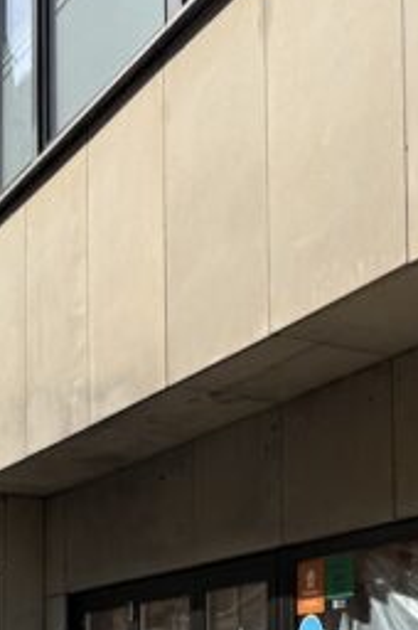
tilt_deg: +4.5
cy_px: 598
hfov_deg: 17.8
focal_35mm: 75
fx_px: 1310
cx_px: 388
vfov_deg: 25.9
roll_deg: +0.3
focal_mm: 6.76
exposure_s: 1/6711
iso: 80
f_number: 1.78
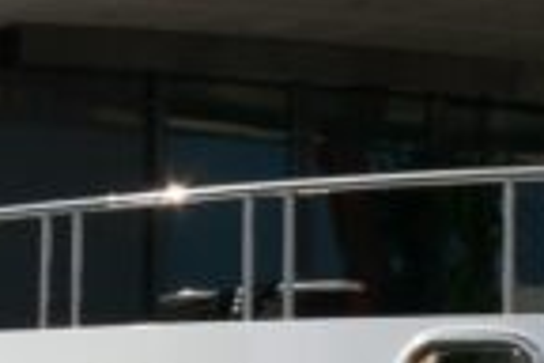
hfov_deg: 10.6
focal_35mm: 194
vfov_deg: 7.1
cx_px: 268
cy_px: 272
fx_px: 2931
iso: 80
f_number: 7.1
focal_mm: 7.4
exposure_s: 1/400
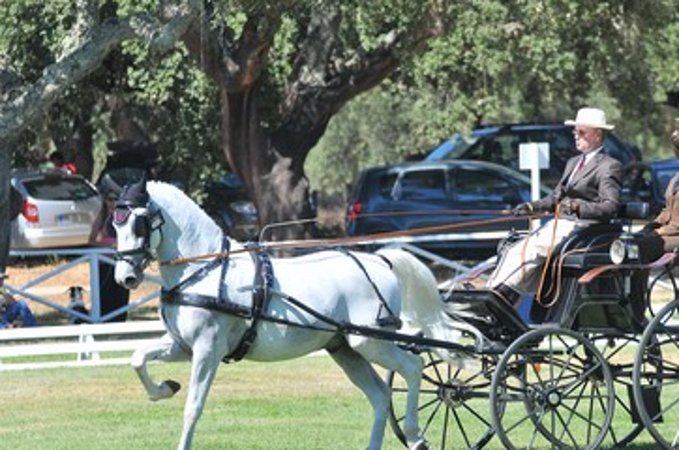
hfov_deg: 6.1
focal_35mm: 336
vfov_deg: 4.1
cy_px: 243
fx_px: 6326
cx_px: 400
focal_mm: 180
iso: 250
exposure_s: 1/640
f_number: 5
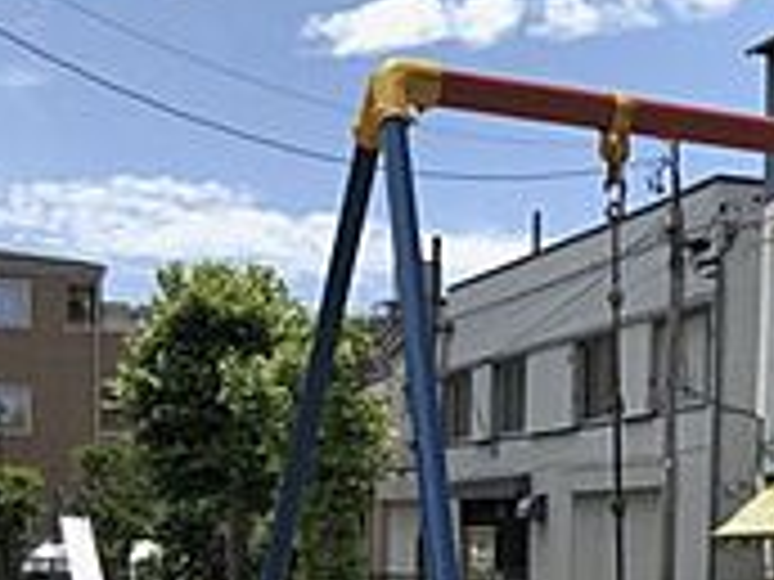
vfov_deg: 20.2
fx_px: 1543
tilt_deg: -4.3
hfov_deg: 28.1
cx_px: 423
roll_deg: -0.6
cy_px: 656
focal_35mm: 69
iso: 20
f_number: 1.8
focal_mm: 3.99
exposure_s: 1/2315
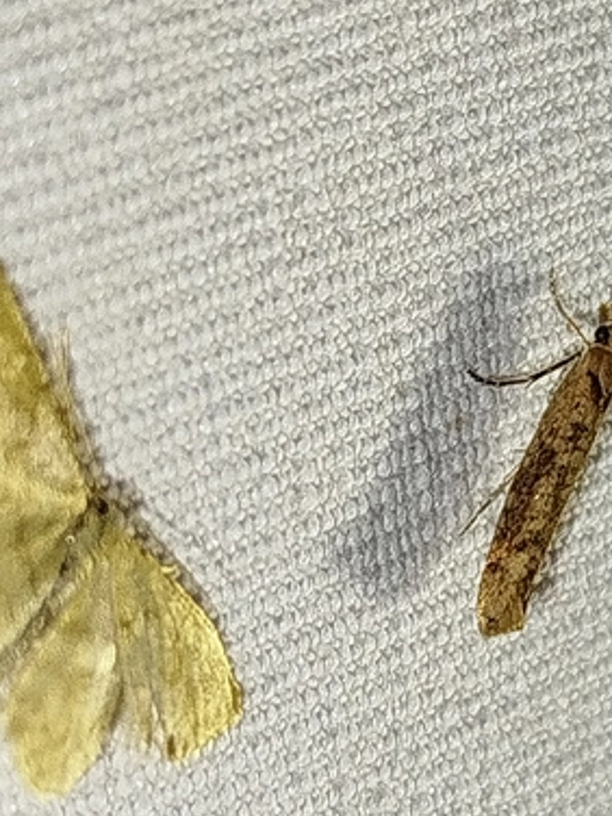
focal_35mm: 167
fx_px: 3937
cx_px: 451
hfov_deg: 8.9
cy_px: 436
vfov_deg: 11.8
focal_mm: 5.31
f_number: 1.7
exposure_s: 1/50
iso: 64
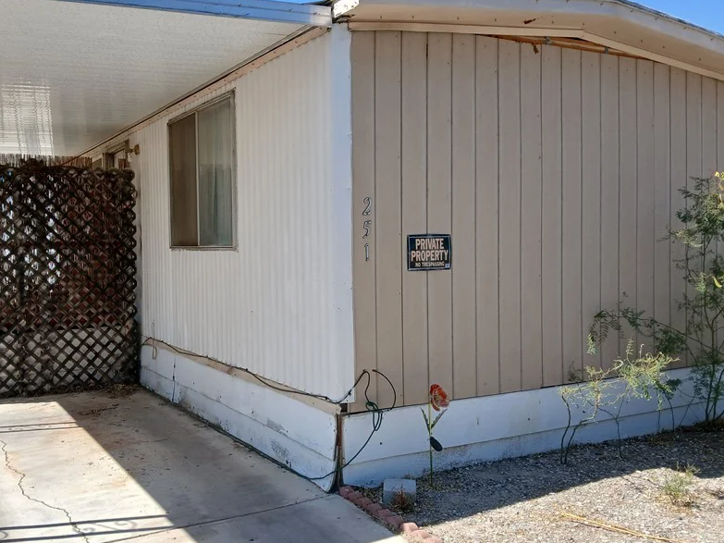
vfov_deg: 41.8
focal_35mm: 34
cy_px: 260
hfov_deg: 53.5
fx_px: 711
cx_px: 283
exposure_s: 1/483
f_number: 1.8
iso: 20
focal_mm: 3.98
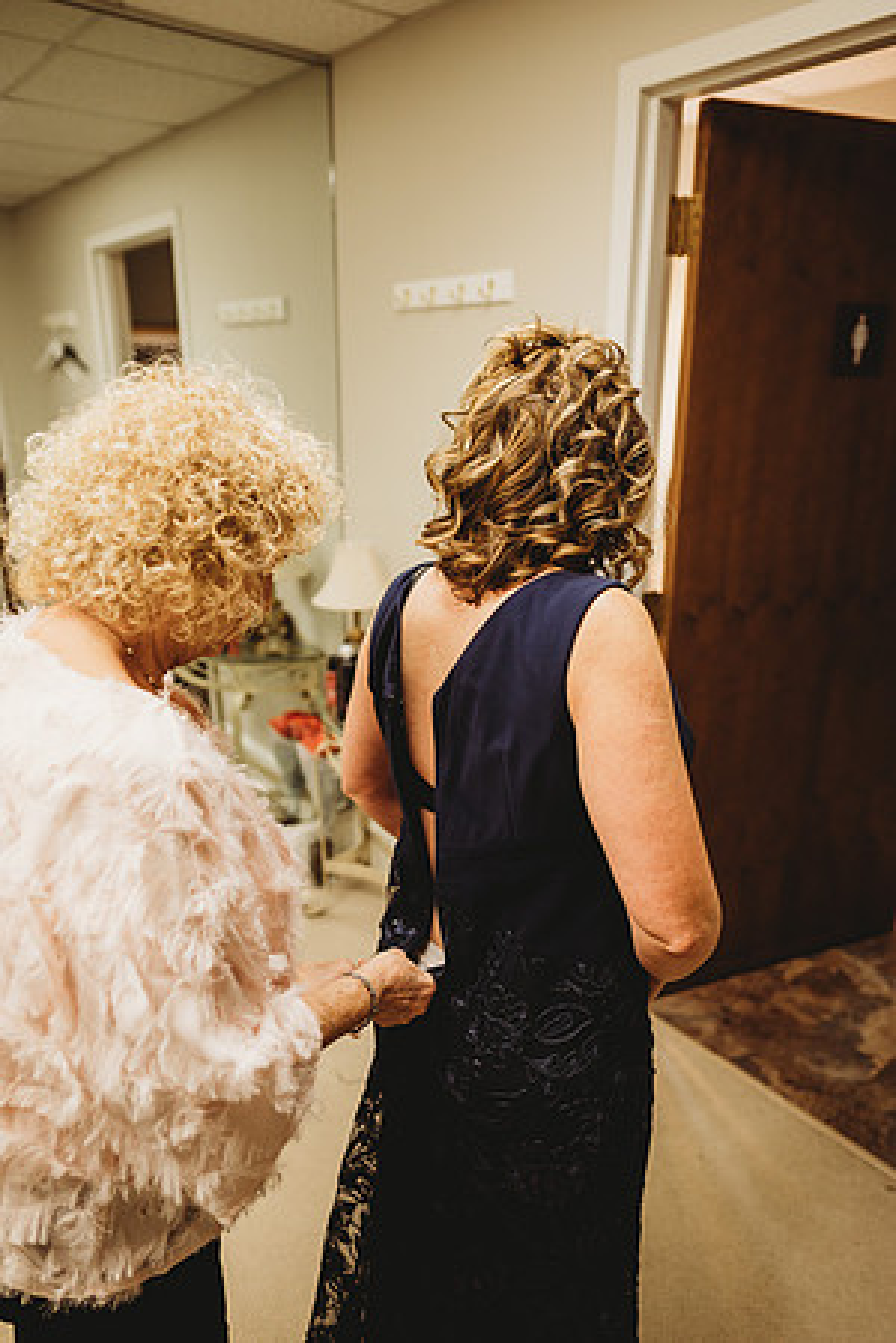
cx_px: 448
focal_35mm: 24
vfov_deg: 73.7
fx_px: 896
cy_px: 672
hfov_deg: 53.1
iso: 640
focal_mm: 24
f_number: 2.2
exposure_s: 1/100
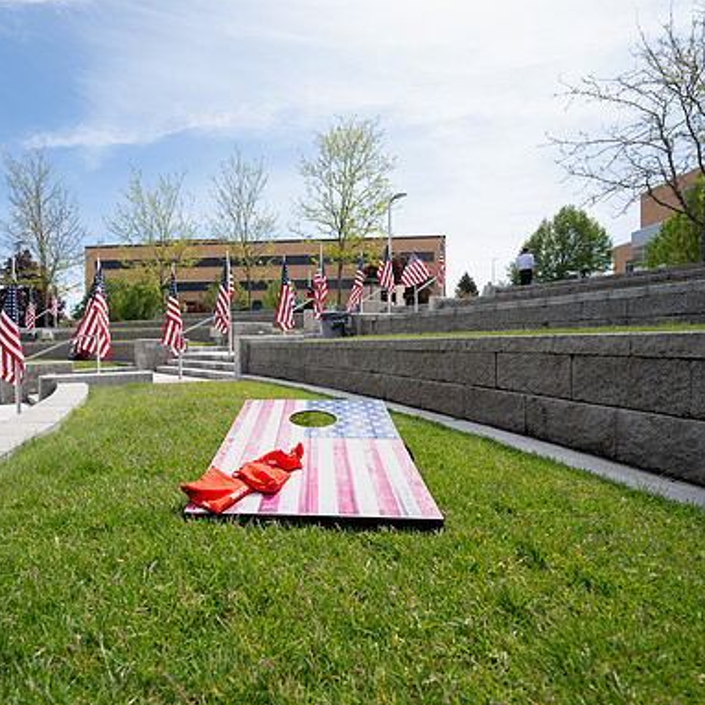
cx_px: 278
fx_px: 415
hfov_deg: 79.7
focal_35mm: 18
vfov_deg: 80.7
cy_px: 352
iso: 320
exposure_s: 1/1000
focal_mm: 14
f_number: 5.6
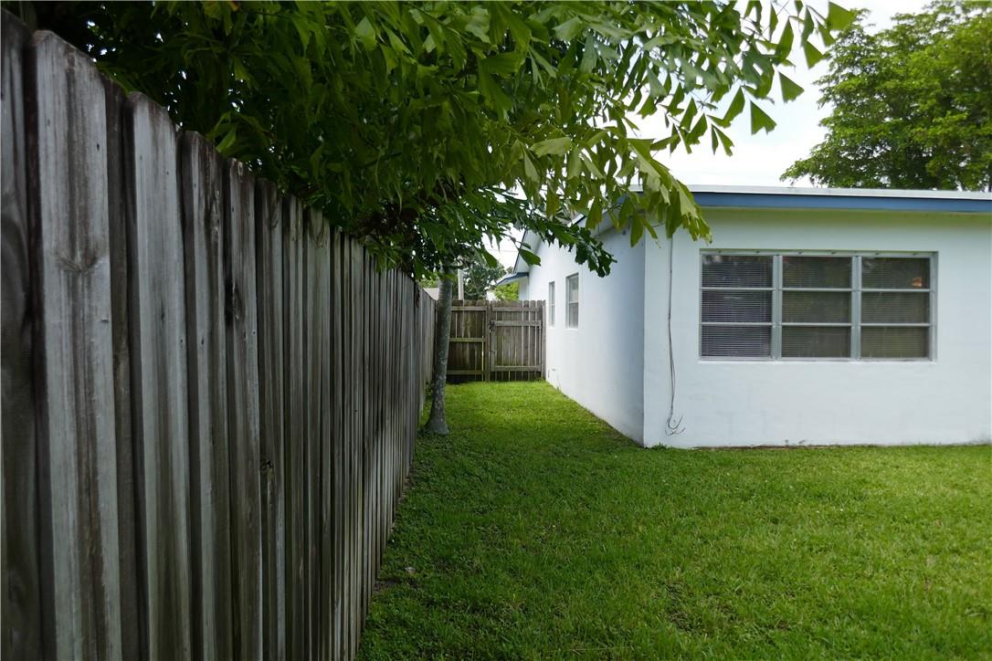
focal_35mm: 25
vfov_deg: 51.3
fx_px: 689
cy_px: 330
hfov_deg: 71.5
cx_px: 496
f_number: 2.8
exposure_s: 1/800
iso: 125
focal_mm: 9.1
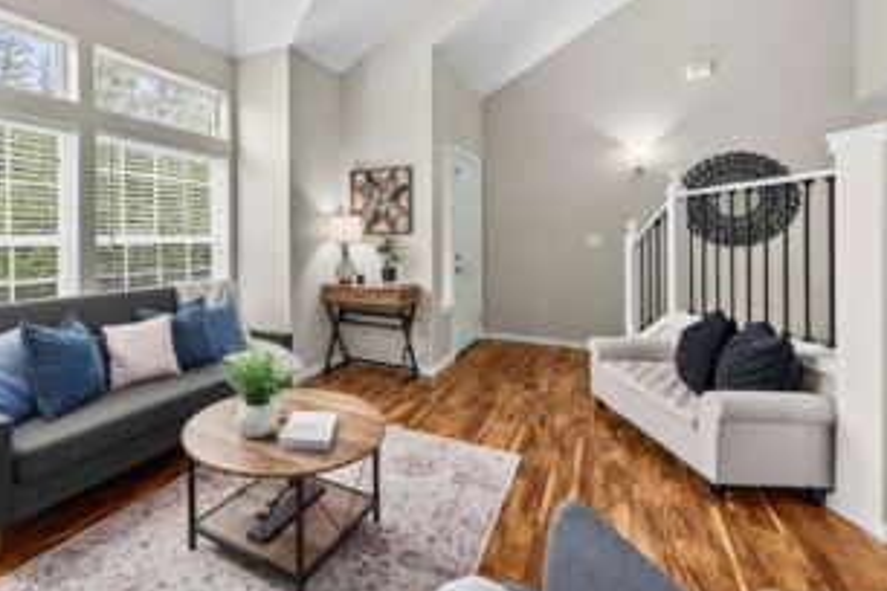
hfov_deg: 91.6
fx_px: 419
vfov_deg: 69.9
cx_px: 339
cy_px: 245
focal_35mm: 17
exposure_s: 1/13
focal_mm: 13
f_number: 7.1
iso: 1000
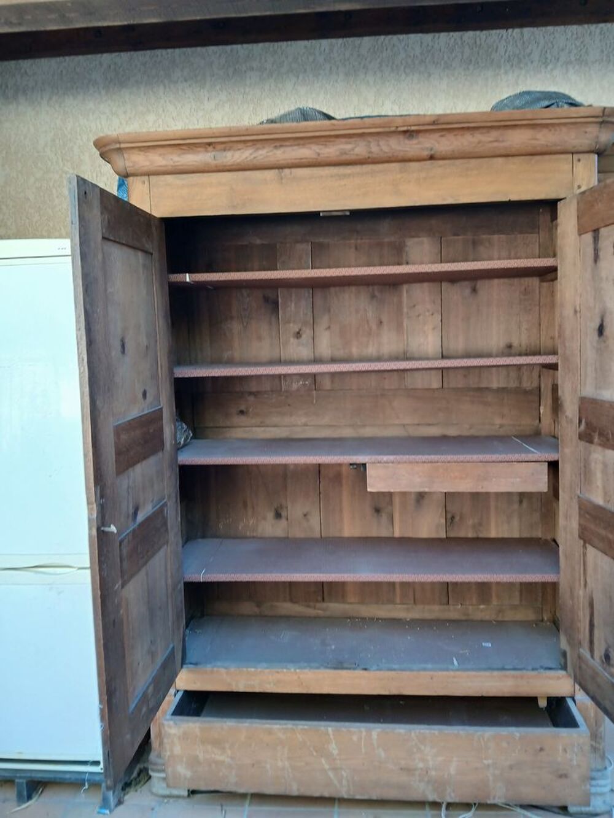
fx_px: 615
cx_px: 307
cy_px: 409
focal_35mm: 26
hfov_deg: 53.1
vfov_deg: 67.3
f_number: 1.8
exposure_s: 1/50
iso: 80
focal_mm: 3.98
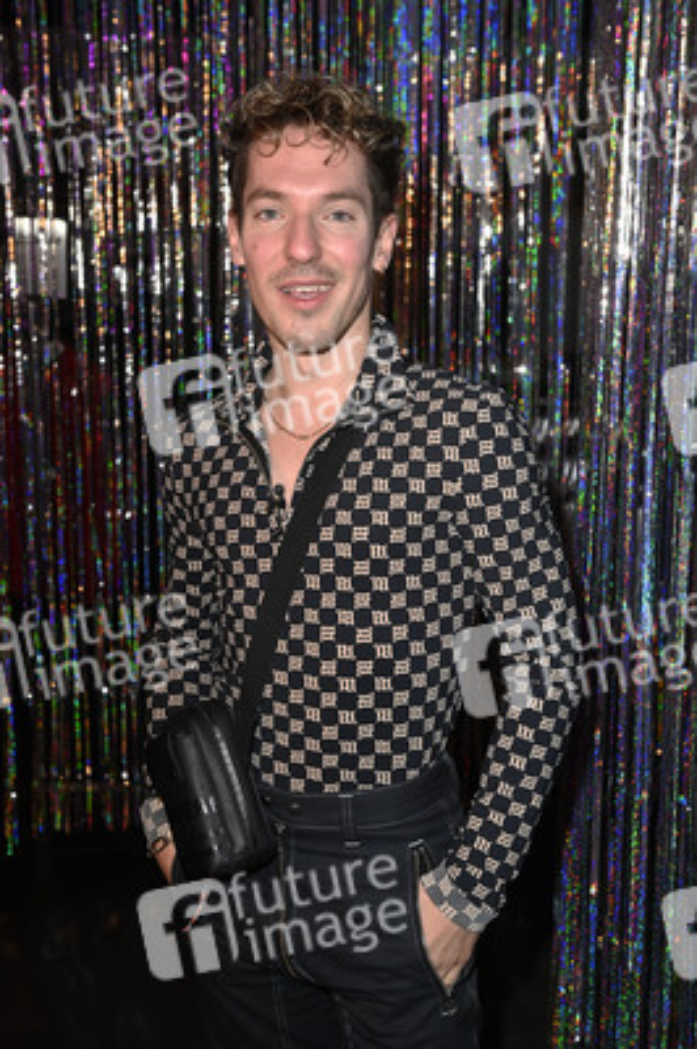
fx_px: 1454
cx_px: 348
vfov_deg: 39.6
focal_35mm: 50
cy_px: 524
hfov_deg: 26.9
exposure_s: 1/60
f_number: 5.6
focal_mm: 50
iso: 2000
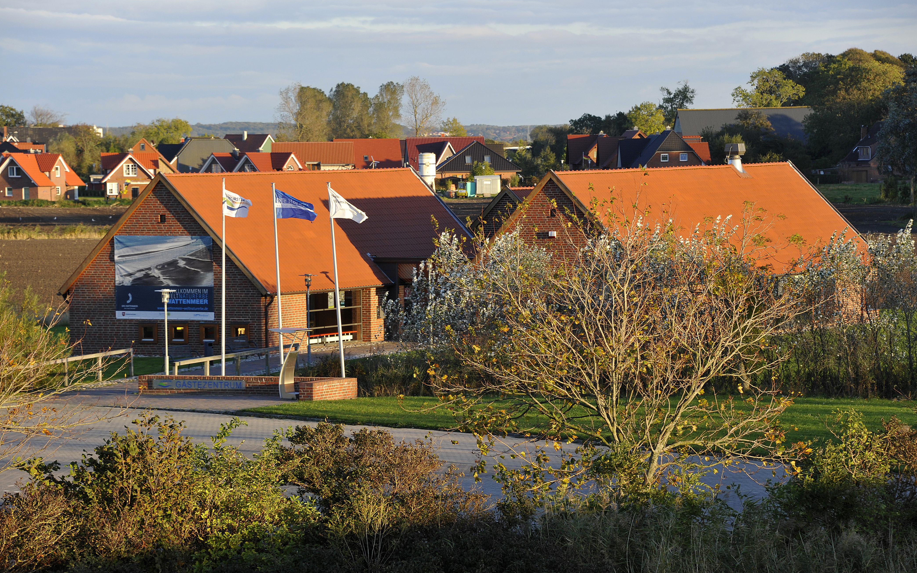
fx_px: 4099
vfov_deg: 8.0
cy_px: 298
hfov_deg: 12.8
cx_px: 457
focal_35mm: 164
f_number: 8
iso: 640
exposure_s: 1/250
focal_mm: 160
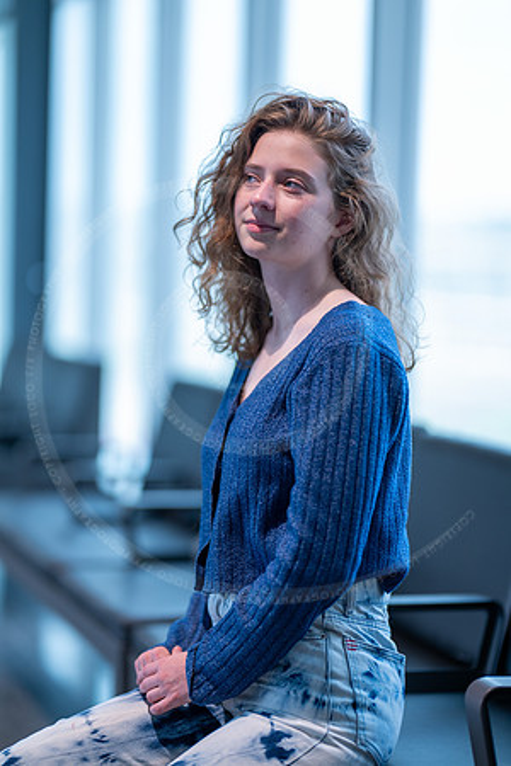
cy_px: 383
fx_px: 1810
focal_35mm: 85
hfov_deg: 16.1
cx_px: 256
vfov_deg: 23.9
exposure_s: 1/320
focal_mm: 85
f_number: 1.2
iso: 320
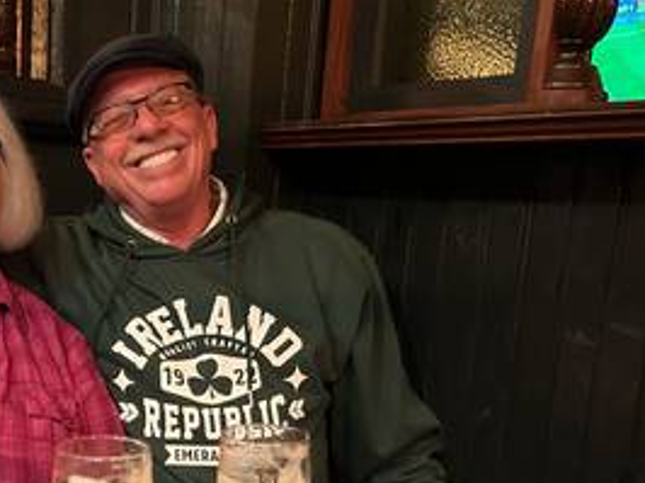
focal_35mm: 47
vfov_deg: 30.1
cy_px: 391
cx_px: 126
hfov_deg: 38.9
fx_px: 875
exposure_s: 1/25
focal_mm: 5.7
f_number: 1.5
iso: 500
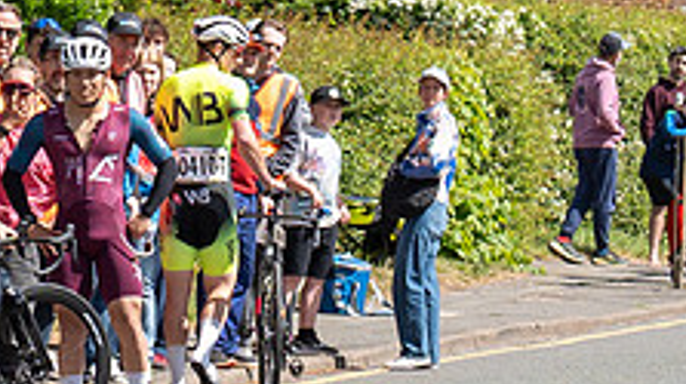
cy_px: 398
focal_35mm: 481
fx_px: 8742
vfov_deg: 2.5
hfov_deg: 4.5
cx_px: -398
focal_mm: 70
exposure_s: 1/1000
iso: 320
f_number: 5.6
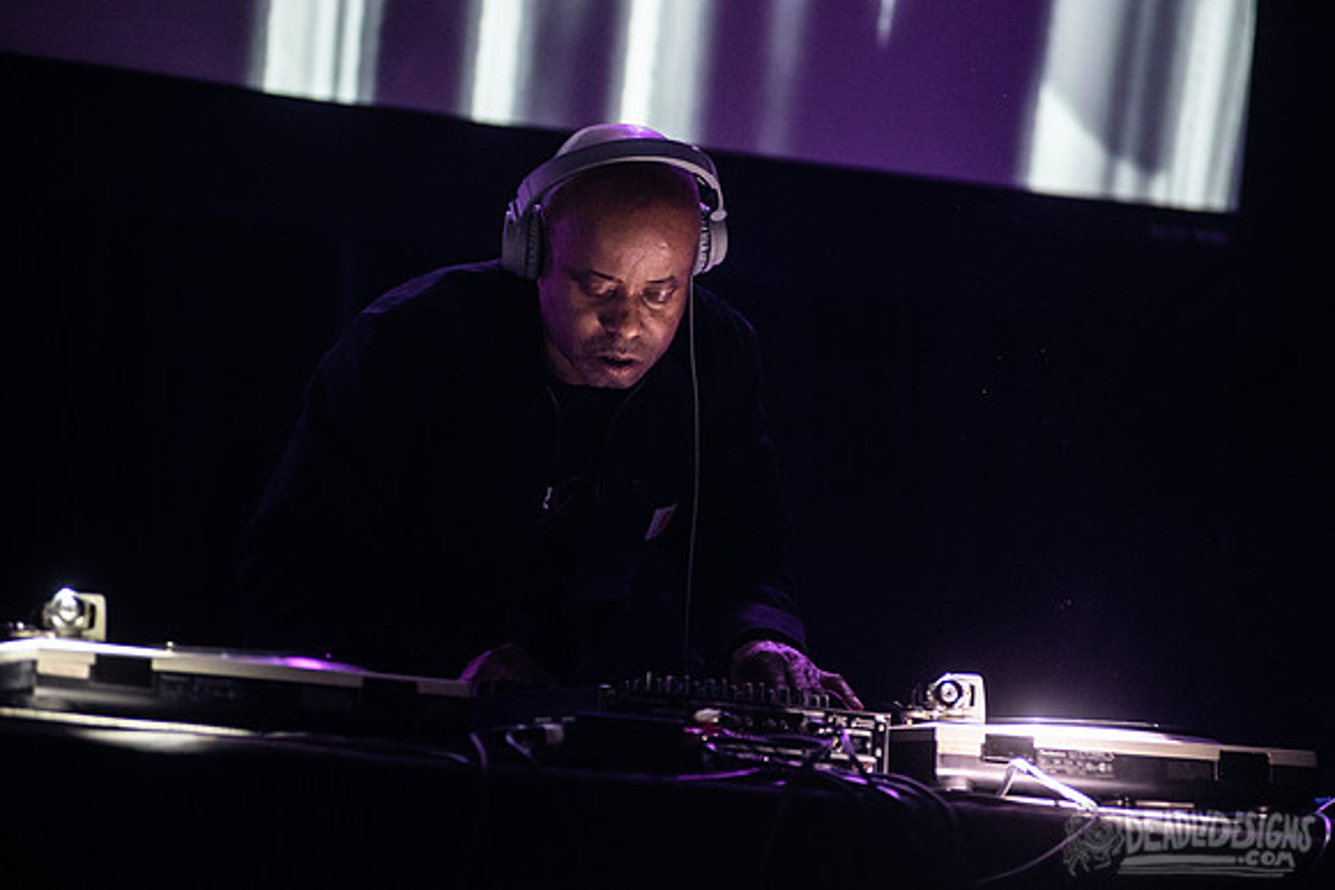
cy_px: 420
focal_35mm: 222
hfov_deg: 9.3
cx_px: 711
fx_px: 8235
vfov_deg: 6.2
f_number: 3.2
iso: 3200
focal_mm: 200
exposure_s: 1/125
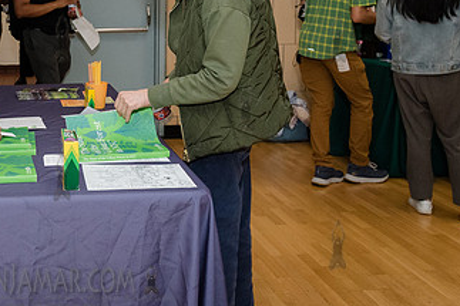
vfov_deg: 26.7
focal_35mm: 49
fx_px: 626
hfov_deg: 38.5
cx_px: 79
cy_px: 38
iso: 4000
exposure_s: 1/250
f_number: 4.5
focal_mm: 24
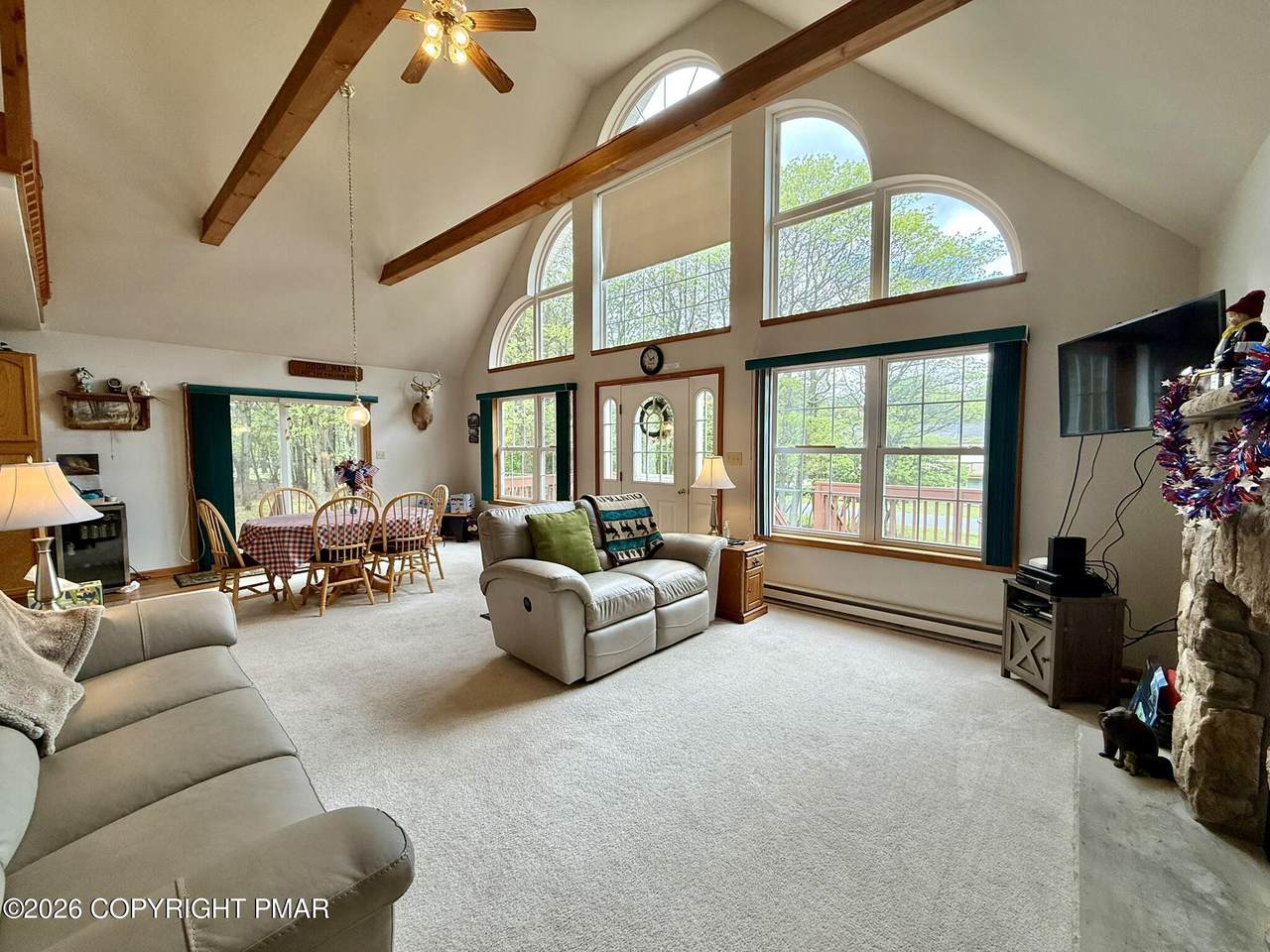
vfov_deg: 85.7
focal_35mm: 14
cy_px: 476
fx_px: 514
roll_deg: -0.3
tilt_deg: -3.0
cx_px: 635
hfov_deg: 102.1
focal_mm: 2.22
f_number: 2.2
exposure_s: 1/120
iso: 80
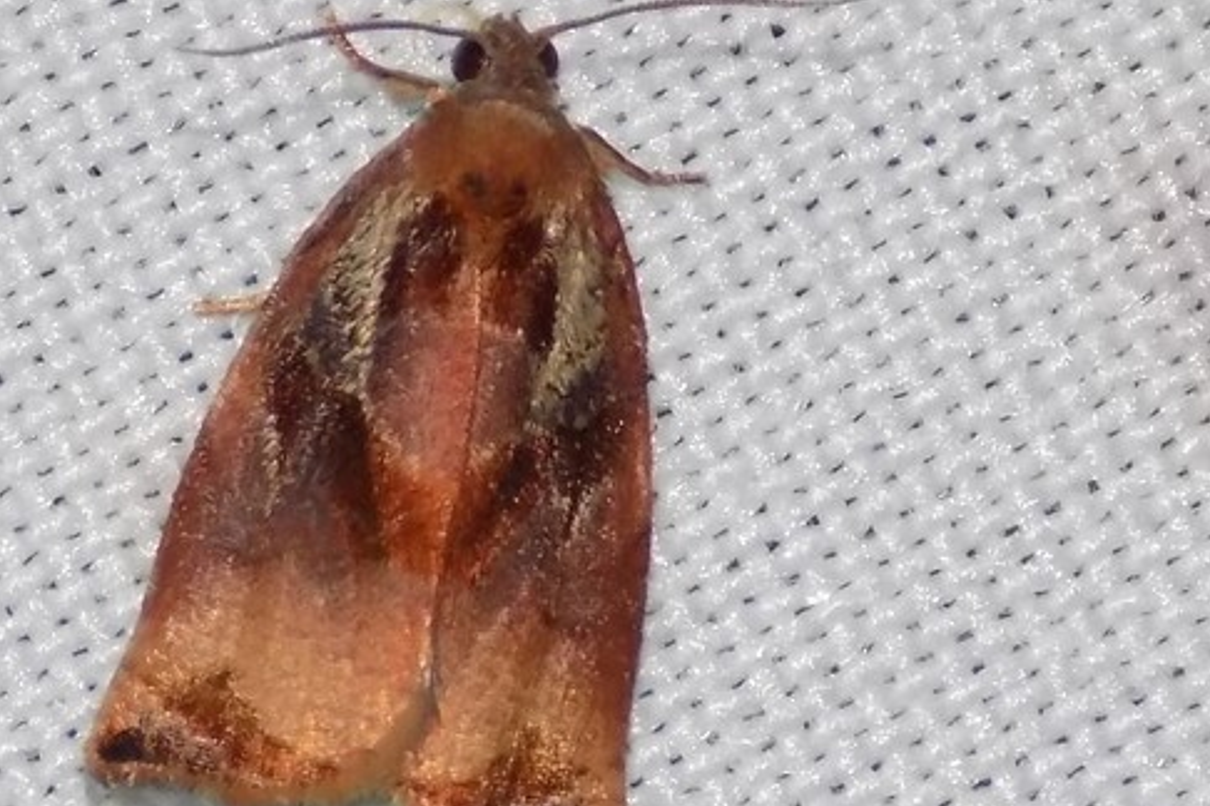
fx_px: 8100
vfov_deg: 5.7
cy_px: 590
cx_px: 482
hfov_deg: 8.5
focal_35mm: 241
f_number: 5
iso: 200
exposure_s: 1/30
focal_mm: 23.4
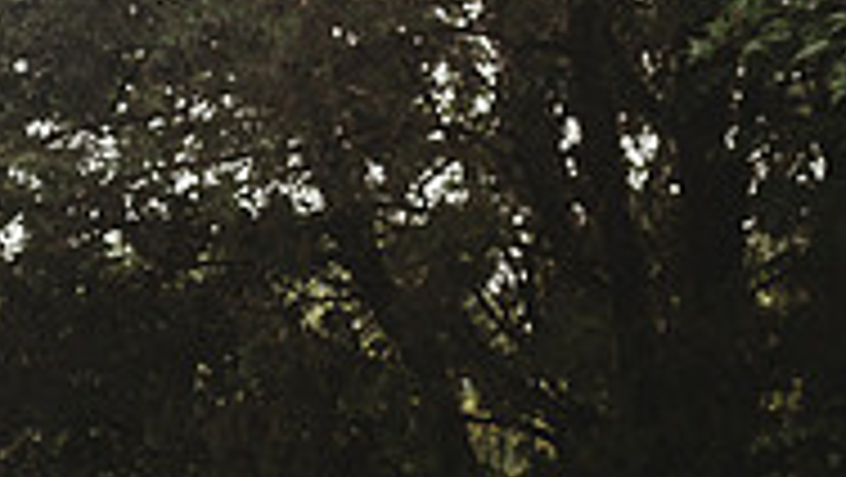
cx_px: -384
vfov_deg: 14.6
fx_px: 1841
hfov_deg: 22.0
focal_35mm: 82
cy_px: 447
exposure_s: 1/160
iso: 400
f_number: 3.5
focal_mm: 24
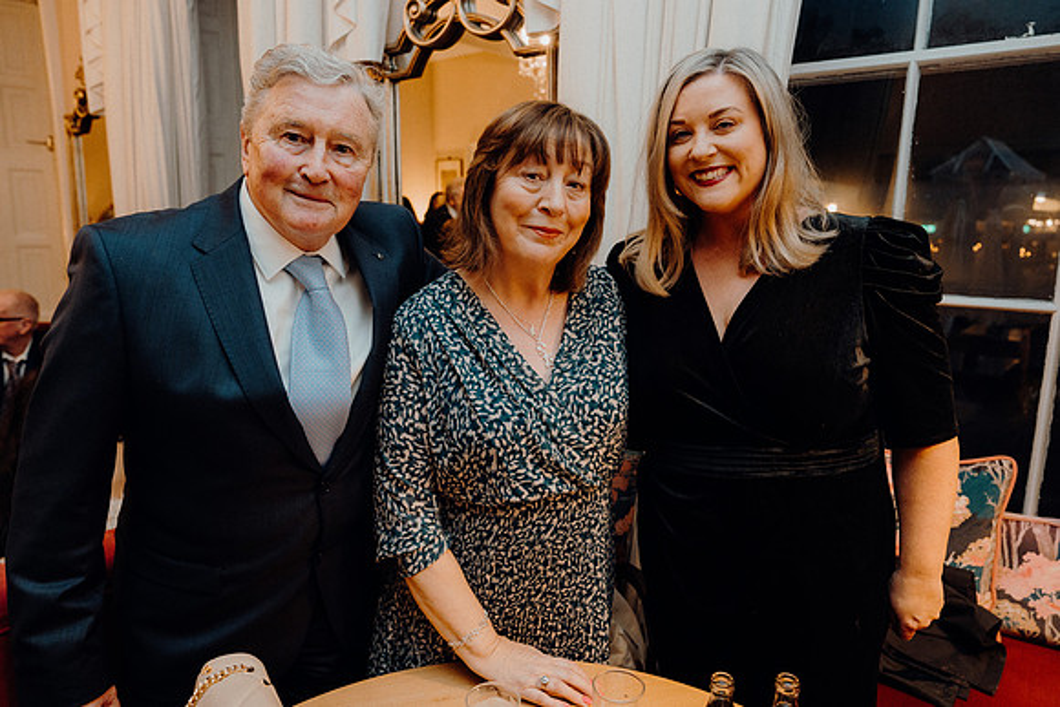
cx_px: 530
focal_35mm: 24
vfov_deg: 53.2
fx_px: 707
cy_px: 354
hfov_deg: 73.7
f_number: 3.5
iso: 2500
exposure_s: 1/160
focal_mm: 24
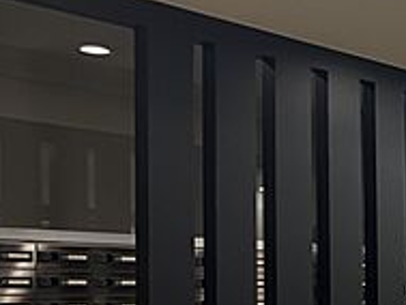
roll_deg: -0.6
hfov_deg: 18.8
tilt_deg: +1.3
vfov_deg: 16.3
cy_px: 288
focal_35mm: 89
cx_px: 642
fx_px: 1045
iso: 125
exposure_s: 1/50
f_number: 1.8
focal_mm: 3.99
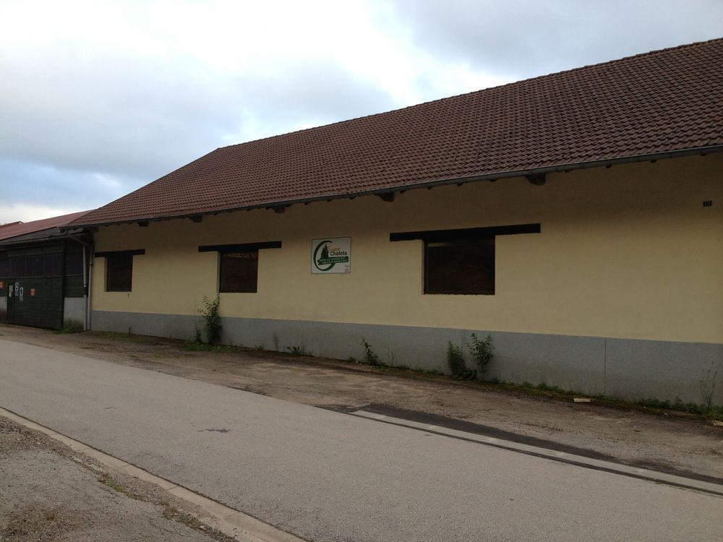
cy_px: 271
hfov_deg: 52.6
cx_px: 362
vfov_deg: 40.7
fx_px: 731
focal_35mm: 35
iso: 64
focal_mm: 4.28
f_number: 2.4
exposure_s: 1/194
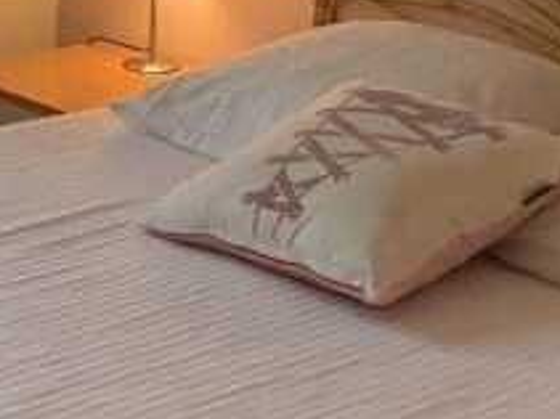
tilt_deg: -17.0
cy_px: 175
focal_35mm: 126
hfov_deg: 15.6
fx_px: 2037
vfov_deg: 11.7
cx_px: 188
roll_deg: -1.4
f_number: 1.8
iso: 100
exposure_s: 1/80
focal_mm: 4.25
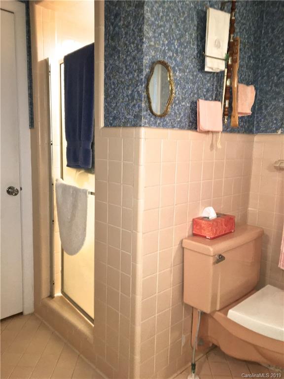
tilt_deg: -7.9
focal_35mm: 29
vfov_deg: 61.7
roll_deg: -1.1
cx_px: 142
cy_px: 190
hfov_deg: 48.2
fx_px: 317
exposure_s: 1/30
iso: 160
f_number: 2.2
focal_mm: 4.15
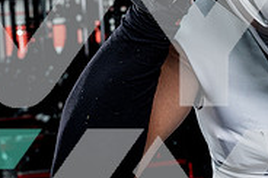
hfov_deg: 12.9
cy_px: 30
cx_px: 265
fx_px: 1174
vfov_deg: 8.6
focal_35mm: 158
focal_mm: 50
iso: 640
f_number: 8
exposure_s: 1/250
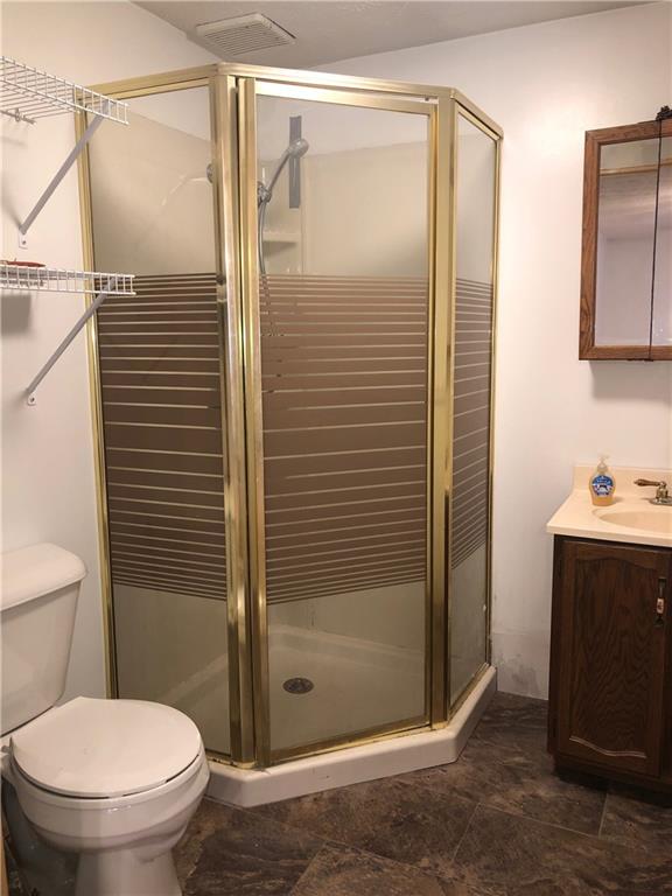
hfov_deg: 49.7
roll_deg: +0.1
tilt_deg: -9.1
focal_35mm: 28
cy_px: 448
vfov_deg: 63.4
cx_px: 336
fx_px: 725
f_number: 1.8
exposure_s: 1/17
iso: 40
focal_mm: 3.99
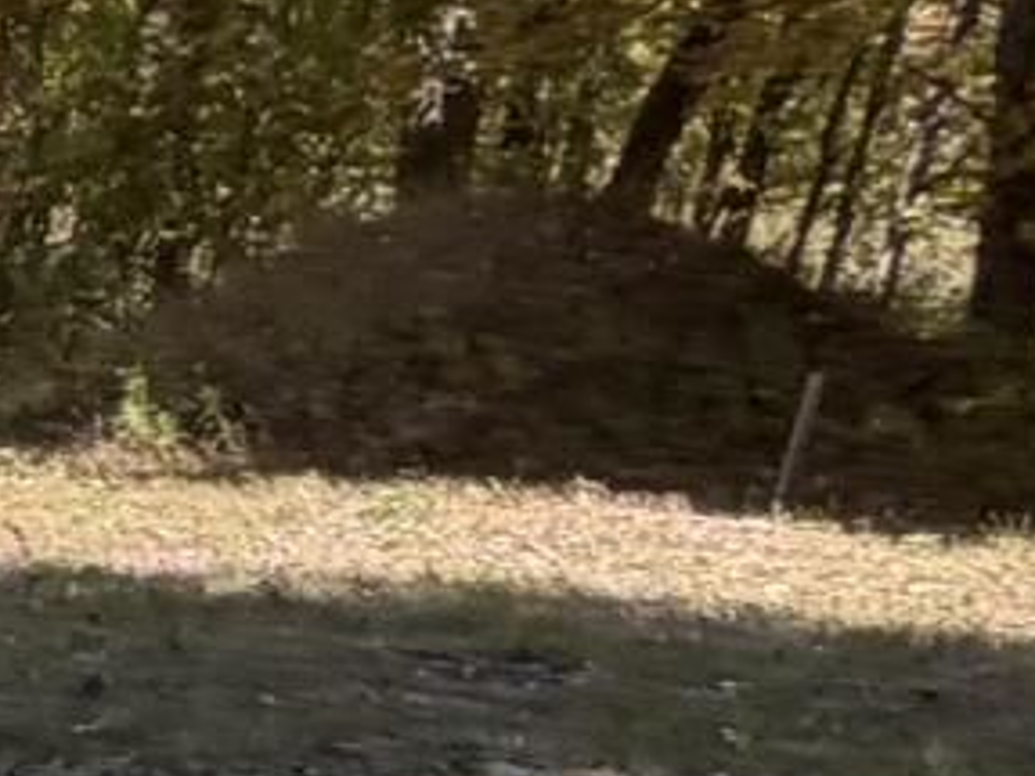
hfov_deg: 9.9
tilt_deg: -8.7
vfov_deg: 14.6
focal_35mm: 100
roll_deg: +0.8
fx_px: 2989
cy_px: 707
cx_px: -2496
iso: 50
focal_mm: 2.22
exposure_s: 1/359
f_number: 2.2
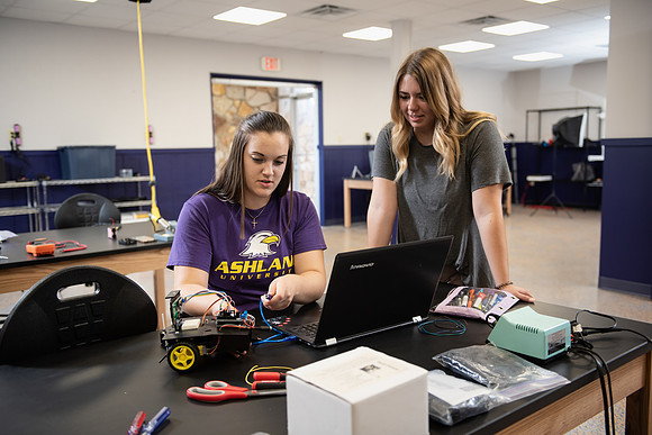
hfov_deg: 55.8
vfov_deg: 38.9
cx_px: 326
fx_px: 616
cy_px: 218
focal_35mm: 34
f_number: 3.2
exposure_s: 1/200
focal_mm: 34
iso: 640
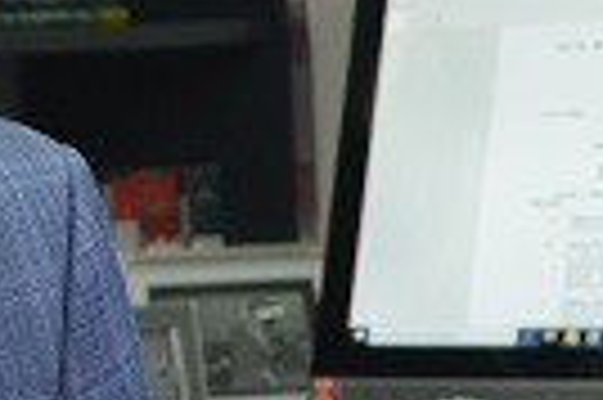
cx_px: -423
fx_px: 4500
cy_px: 155
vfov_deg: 5.1
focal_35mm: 269
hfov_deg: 7.5
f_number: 5.3
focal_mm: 48
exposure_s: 1/60
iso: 2000
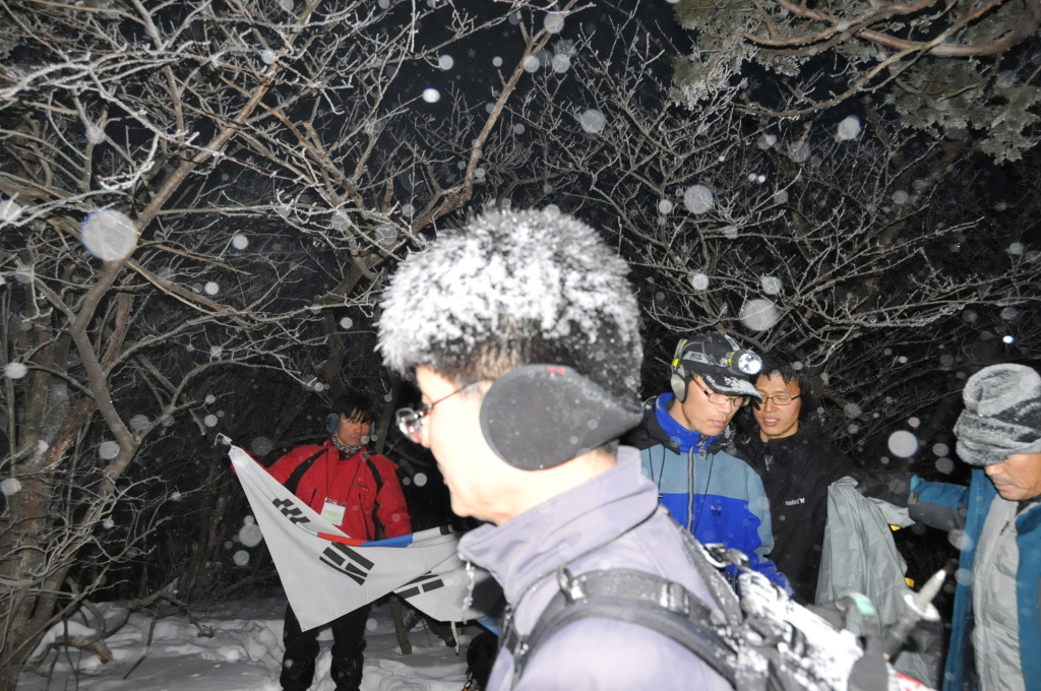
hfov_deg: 62.0
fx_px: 866
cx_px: 520
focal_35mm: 30
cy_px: 346
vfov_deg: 43.5
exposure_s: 1/60
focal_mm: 20
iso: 1000
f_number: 5
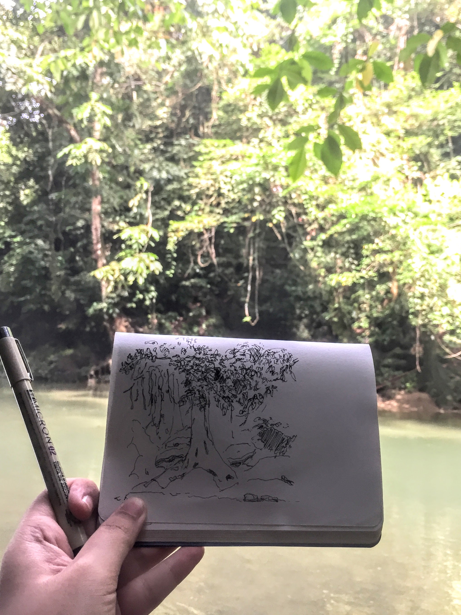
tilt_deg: +10.1
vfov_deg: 52.3
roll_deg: -1.0
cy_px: 247
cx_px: 252
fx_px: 621
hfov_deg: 40.7
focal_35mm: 35
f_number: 2.2
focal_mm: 4.15
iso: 32
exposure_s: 1/33
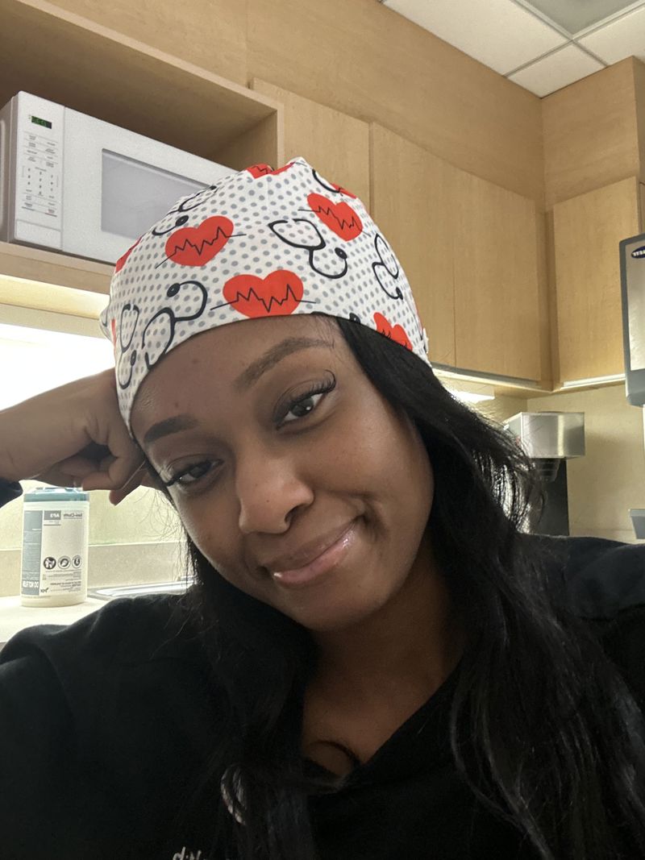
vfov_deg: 60.0
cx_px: 322
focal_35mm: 30
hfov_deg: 46.8
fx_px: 745
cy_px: 430
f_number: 1.9
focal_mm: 2.69
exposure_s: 1/25
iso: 320
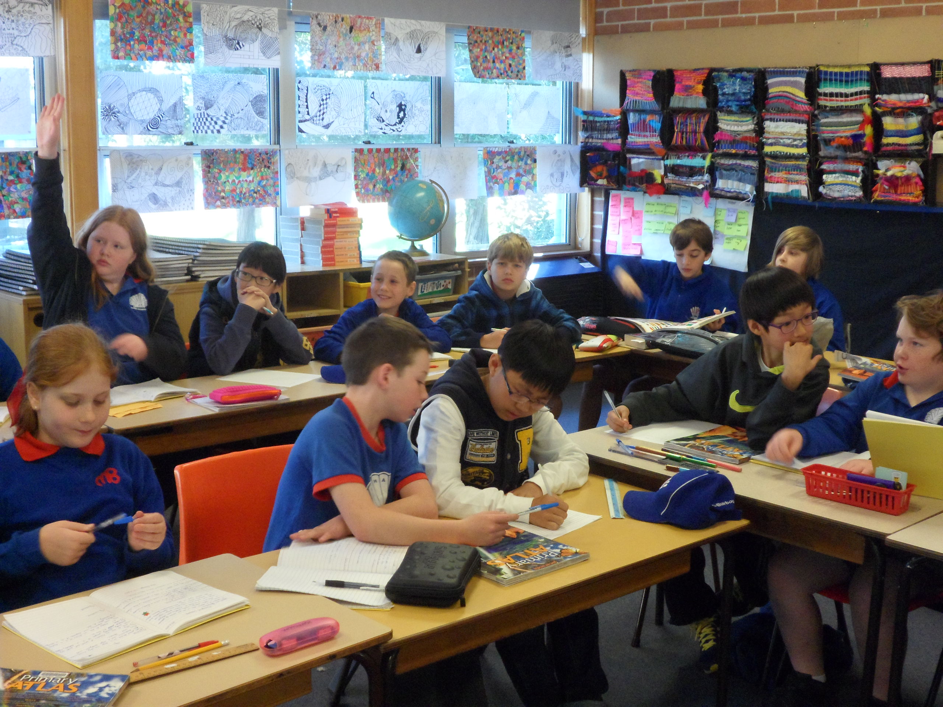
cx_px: 472
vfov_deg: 32.9
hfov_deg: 42.9
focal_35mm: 44
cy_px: 354
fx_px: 1199
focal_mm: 7.8
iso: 400
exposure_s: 1/15
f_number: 4.5
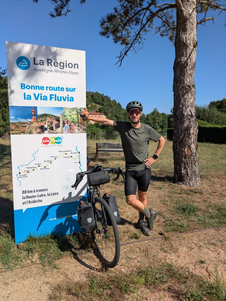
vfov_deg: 69.4
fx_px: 217
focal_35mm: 25
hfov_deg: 54.9
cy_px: 150
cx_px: 113
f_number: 1.89
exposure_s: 1/2538
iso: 47
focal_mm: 5.43
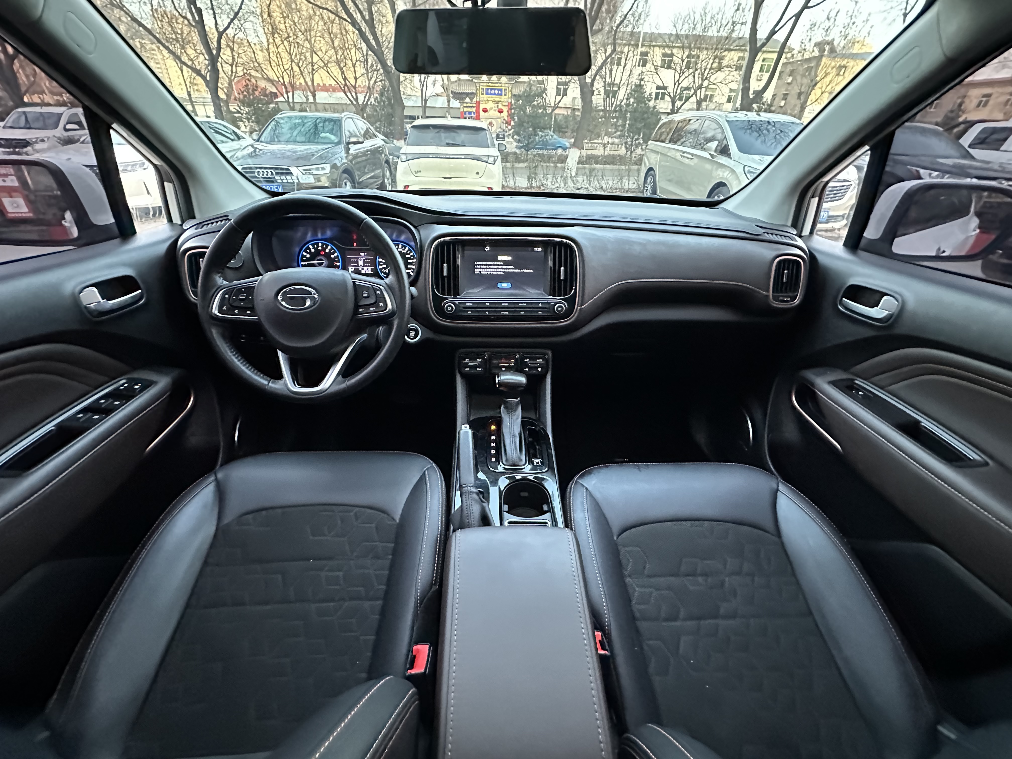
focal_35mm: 14
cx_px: 506
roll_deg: -0.4
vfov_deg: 85.7
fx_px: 409
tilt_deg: -34.5
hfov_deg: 102.1
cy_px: 380
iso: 1250
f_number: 2.2
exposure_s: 1/41
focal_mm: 2.22
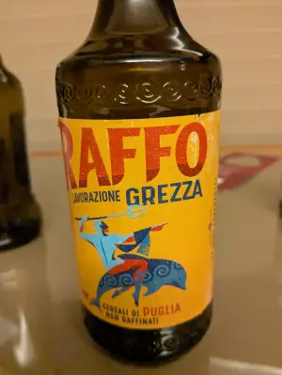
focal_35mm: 27
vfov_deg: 65.3
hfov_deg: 51.4
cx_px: 141
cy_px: 188
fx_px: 293
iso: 2507
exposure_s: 1/99.9
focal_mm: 4.38
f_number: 1.73
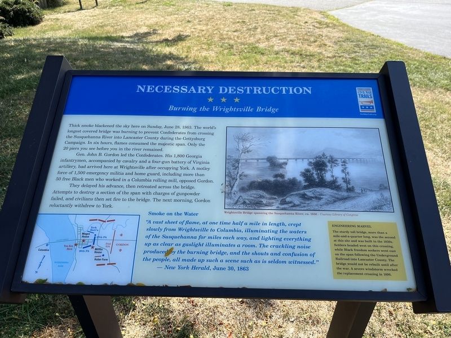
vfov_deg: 53.1
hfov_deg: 67.3
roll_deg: -1.2
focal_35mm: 26
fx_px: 339
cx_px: 226
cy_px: 169
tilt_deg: -31.9
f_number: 1.6
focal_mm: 5.1
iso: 50
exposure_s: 1/1422
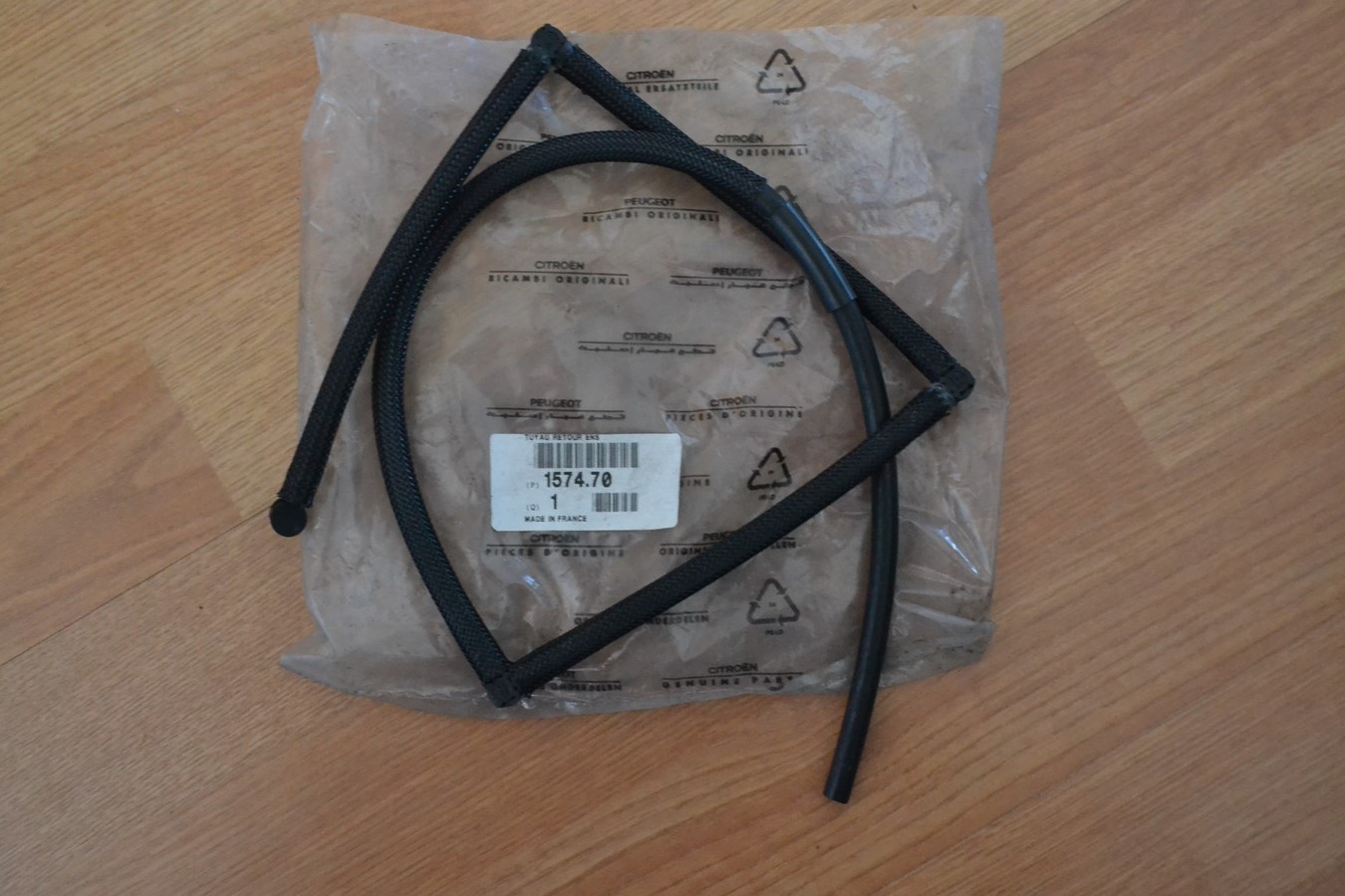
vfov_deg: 29.9
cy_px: 448
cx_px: 672
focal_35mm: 45
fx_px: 1681
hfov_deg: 43.6
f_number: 4.5
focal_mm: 30
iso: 3200
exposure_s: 1/25
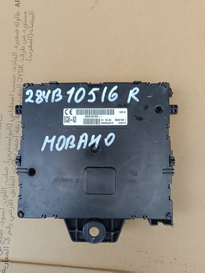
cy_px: 136
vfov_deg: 71.6
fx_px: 190
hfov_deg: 56.8
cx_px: 102
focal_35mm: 24
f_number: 1.88
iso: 50
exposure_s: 1/164
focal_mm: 5.59
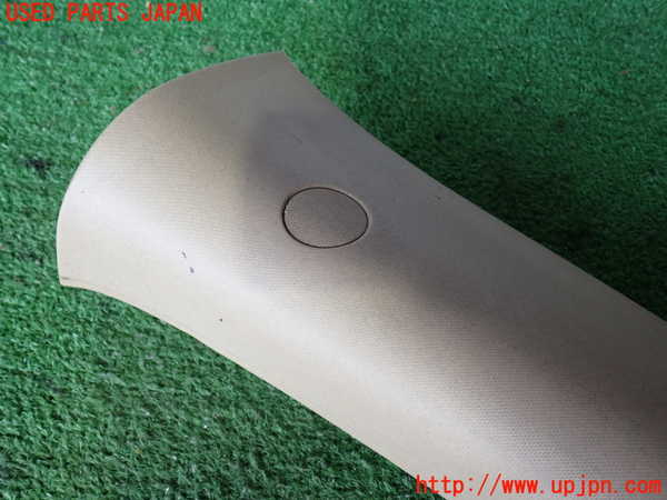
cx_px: 334
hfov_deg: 56.8
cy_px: 250
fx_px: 617
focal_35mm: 32
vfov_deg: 44.2
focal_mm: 5.79
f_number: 2.4
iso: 200
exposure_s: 1/40
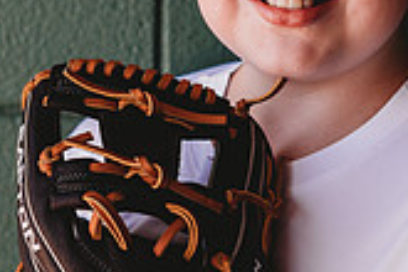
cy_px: 146
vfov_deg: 5.9
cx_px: 294
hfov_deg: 8.9
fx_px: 2629
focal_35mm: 232
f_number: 2.8
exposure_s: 1/160
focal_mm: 85
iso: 100
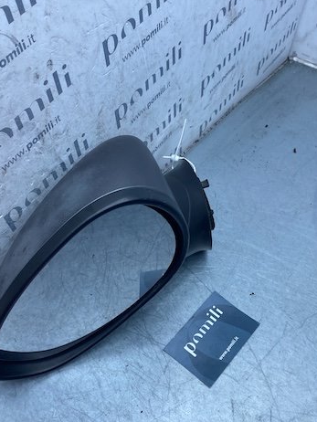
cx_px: 124
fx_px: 439
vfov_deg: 51.2
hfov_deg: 39.5
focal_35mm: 36
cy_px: 234
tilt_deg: -52.1
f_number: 1.8
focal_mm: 4.25
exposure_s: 1/864
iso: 32
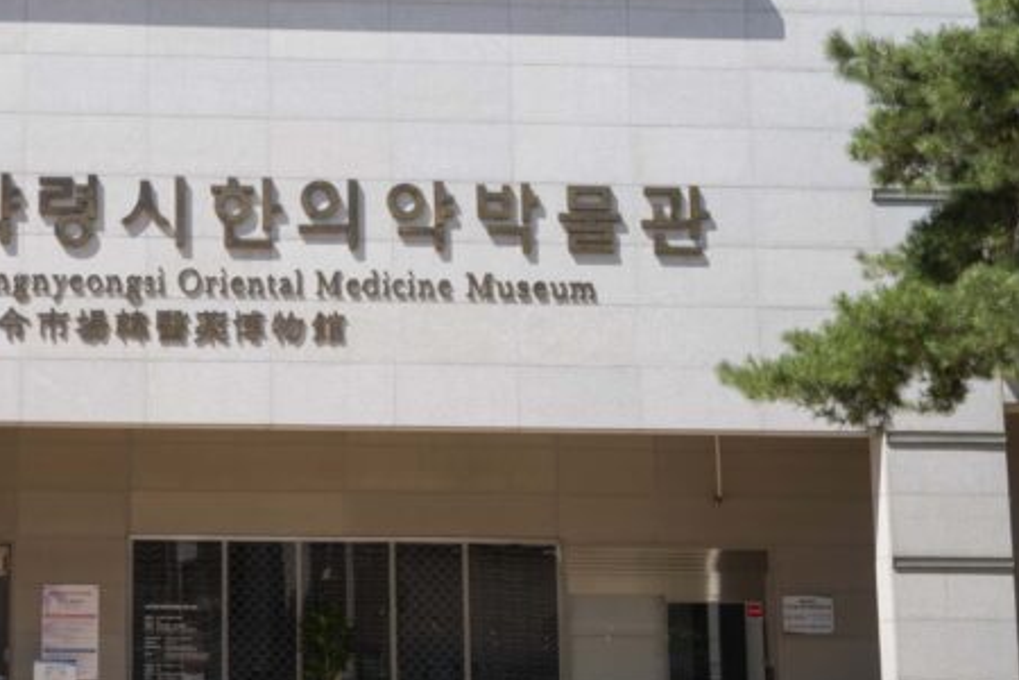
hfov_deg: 22.0
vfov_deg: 15.0
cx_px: 161
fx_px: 2576
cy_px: 230
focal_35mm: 91
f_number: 11
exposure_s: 1/125
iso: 100
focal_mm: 40
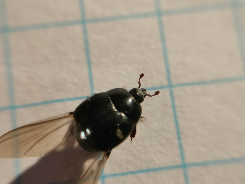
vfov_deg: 32.9
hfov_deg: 42.9
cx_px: 122
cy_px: 92
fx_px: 311
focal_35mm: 44
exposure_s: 1/1018
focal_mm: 4.75
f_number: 1.8
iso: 50
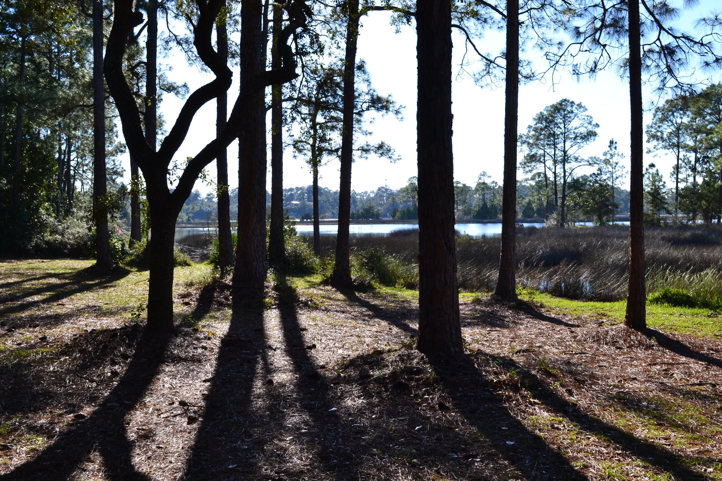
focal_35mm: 39
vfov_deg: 34.2
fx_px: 782
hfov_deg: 49.6
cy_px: 240
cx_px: 361
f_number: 10
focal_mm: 26
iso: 400
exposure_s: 1/250
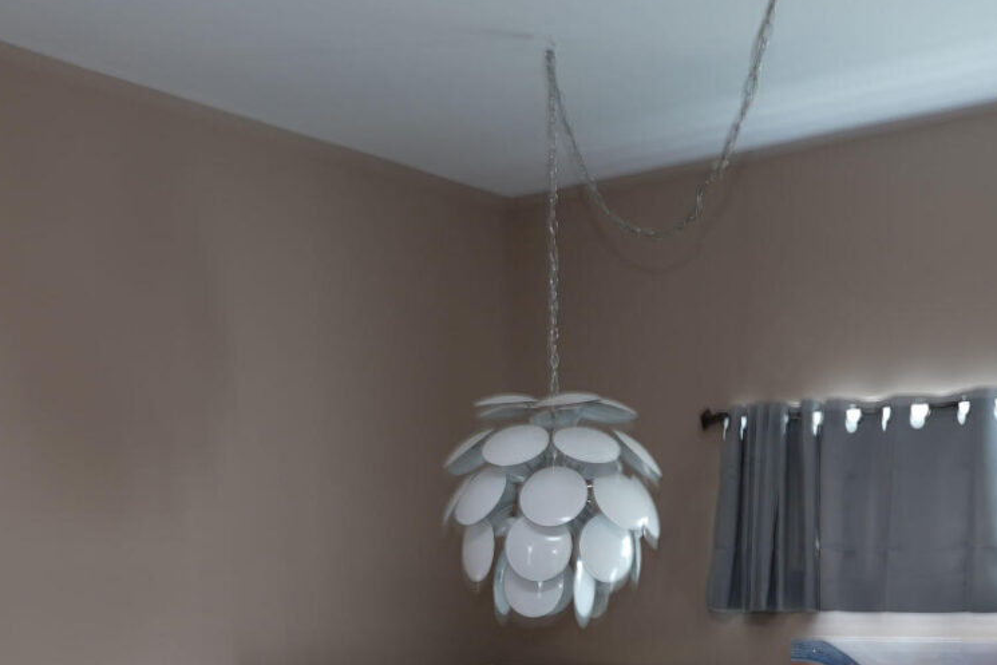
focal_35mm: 55
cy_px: 920
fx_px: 1523
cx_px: 555
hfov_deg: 36.2
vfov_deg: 21.6
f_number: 4
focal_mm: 16
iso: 64
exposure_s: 1/1.6
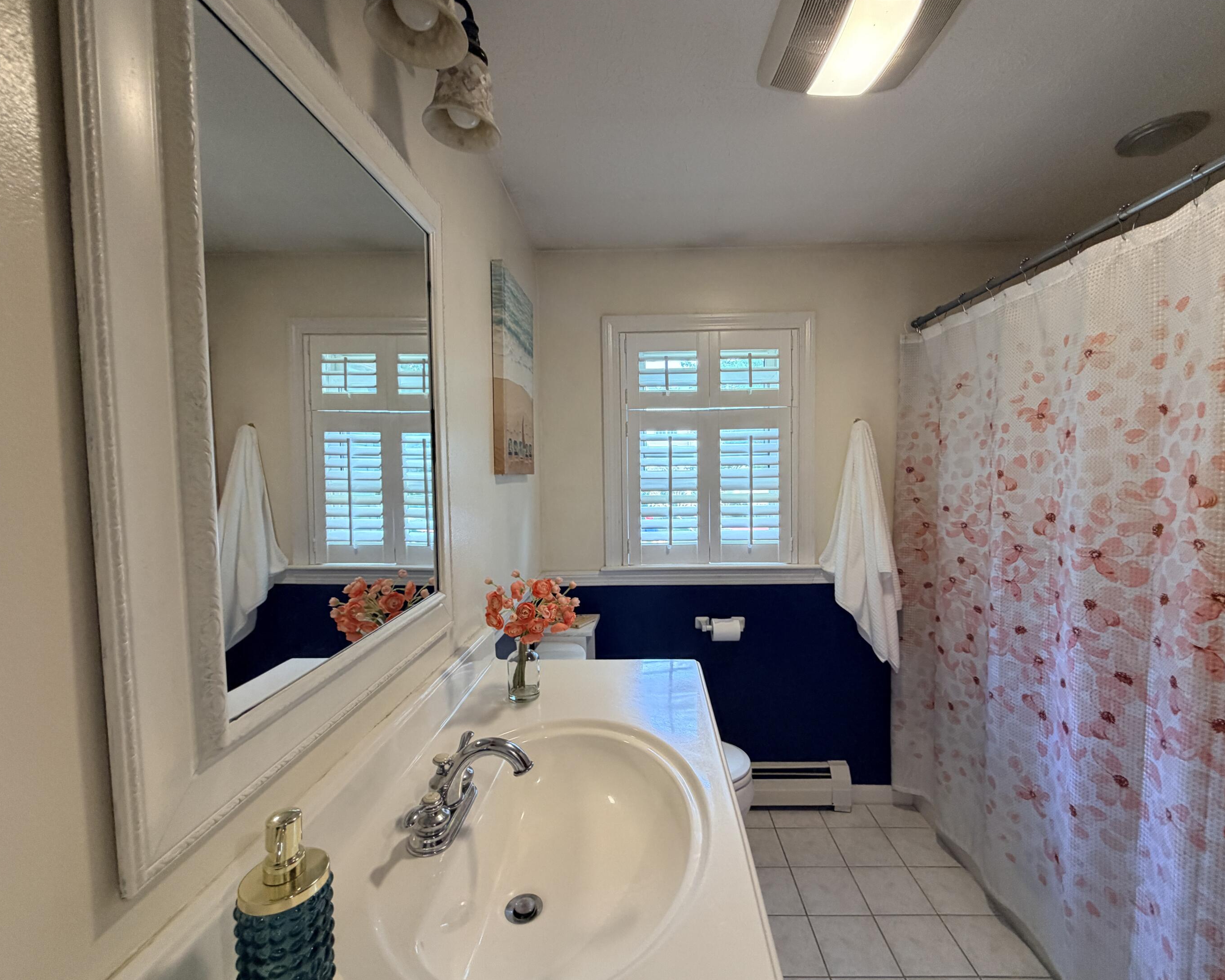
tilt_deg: -2.5
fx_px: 544
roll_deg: +0.2
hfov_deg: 96.7
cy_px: 491
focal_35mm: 15
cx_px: 637
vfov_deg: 84.0
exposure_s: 1/60
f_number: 2.2
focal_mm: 2.22
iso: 200
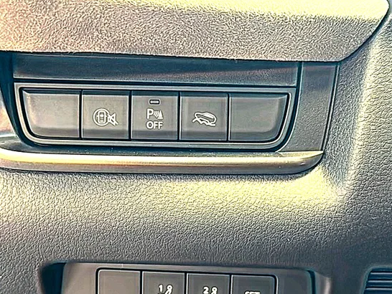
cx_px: 176
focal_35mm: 50
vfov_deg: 29.1
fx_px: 566
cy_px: 173
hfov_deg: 38.1
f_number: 1.78
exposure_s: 1/40
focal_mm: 6.86
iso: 640
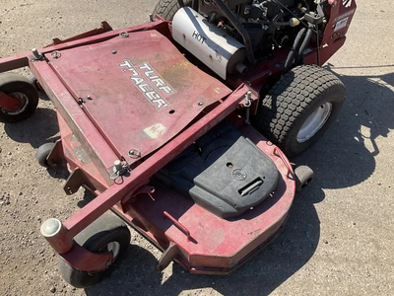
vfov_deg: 48.2
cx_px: 197
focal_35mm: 29
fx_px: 330
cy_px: 148
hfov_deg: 61.7
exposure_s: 1/1250
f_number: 1.8
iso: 25
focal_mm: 3
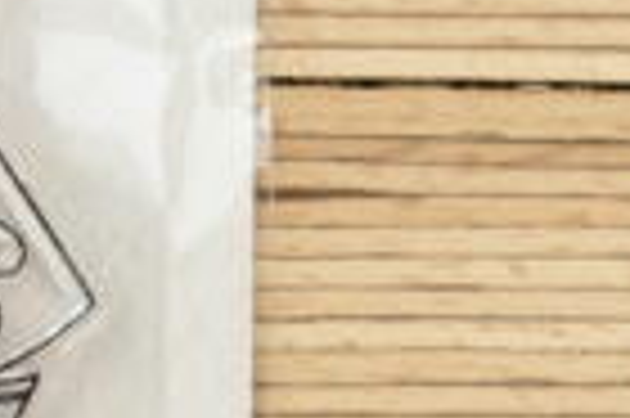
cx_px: -230
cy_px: 133
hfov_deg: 19.8
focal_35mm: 93
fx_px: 1626
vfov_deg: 14.6
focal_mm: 9.12
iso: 125
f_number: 2.8
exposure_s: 1/60
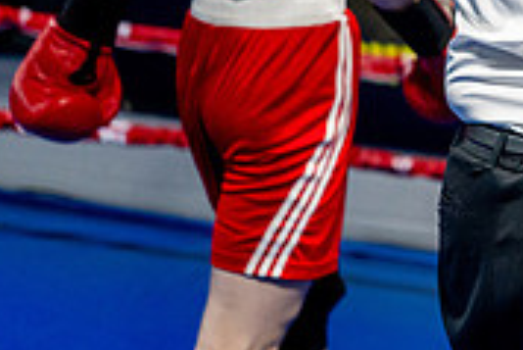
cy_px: -131
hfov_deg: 12.0
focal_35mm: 163
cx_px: 808
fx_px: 2370
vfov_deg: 8.3
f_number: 2
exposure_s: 1/1000
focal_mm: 50
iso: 2500
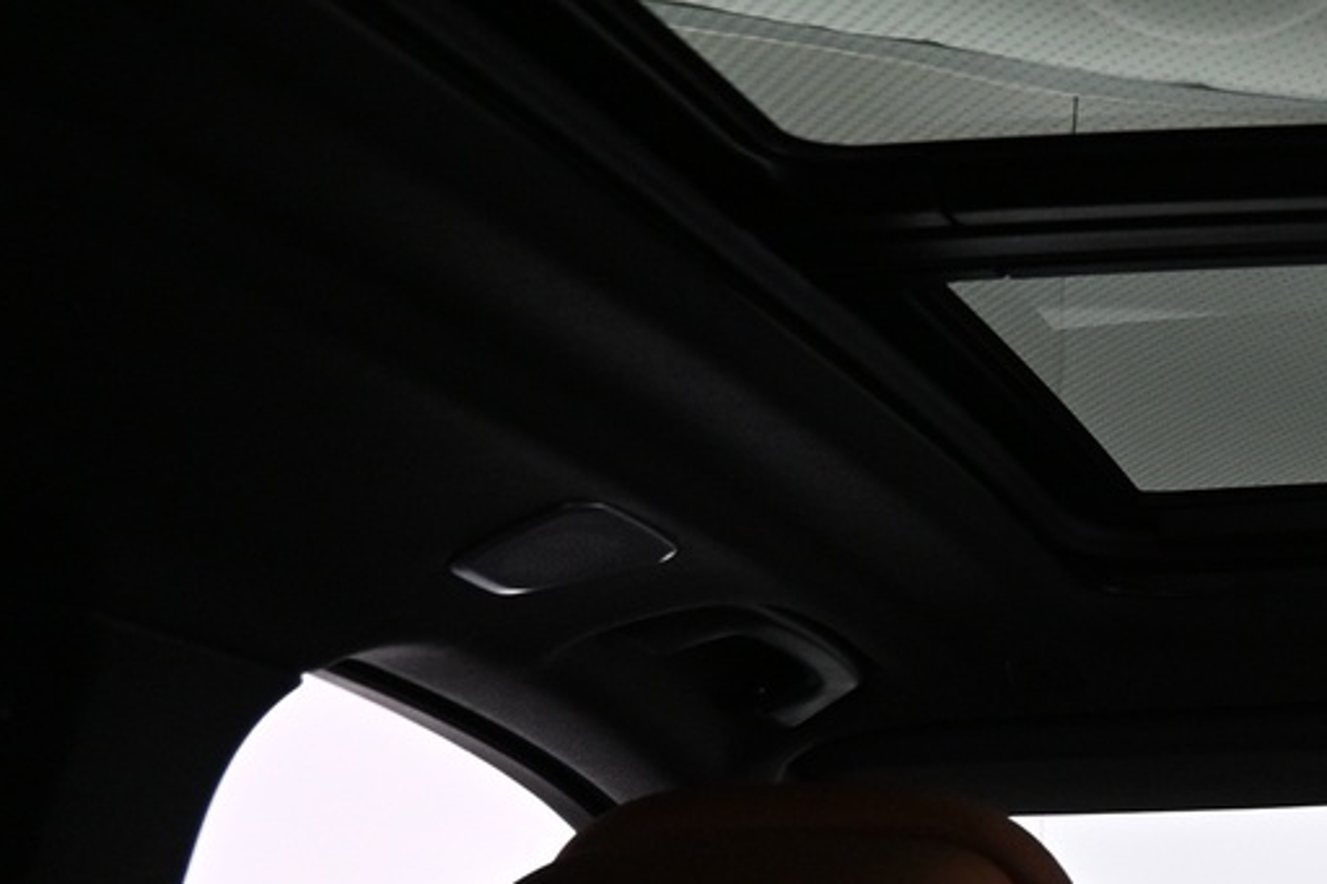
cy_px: 568
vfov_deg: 17.9
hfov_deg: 22.5
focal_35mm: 76
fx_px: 2800
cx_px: 1921
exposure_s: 1/30
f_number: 4.5
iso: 800
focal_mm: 16
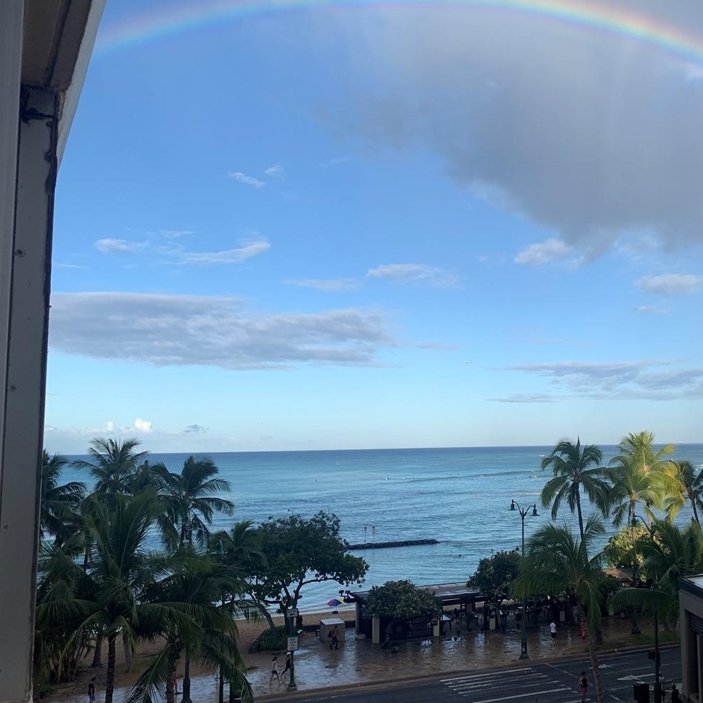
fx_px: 850
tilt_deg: +5.8
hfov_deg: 42.9
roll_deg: +0.5
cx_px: 562
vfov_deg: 44.9
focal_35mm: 37
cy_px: 368
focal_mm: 4.25
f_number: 1.8
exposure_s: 1/2364
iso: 25
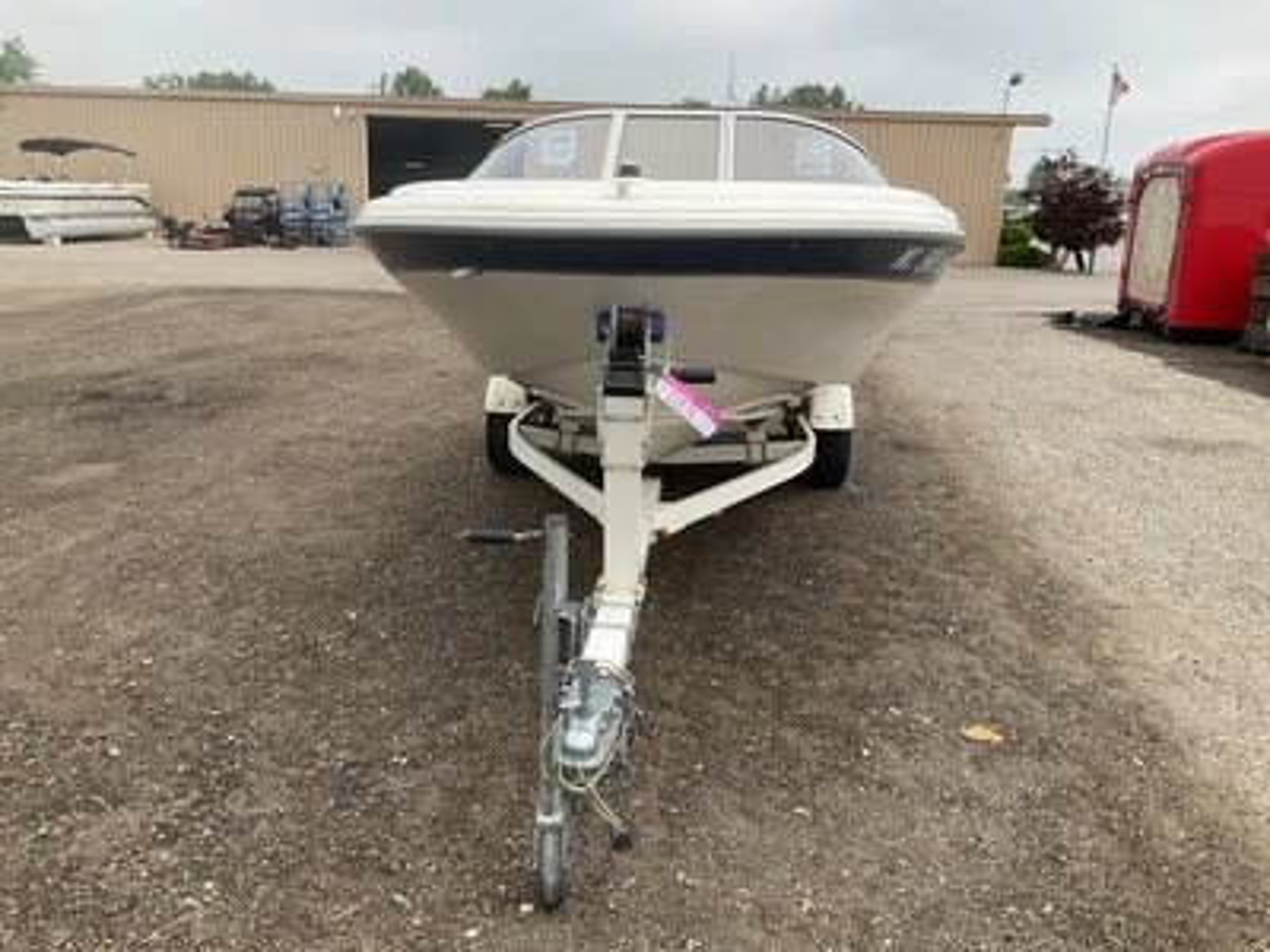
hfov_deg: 61.7
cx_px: 635
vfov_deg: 48.2
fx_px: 1064
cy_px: 476
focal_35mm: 29
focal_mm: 3
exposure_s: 1/1015
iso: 25
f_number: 1.8
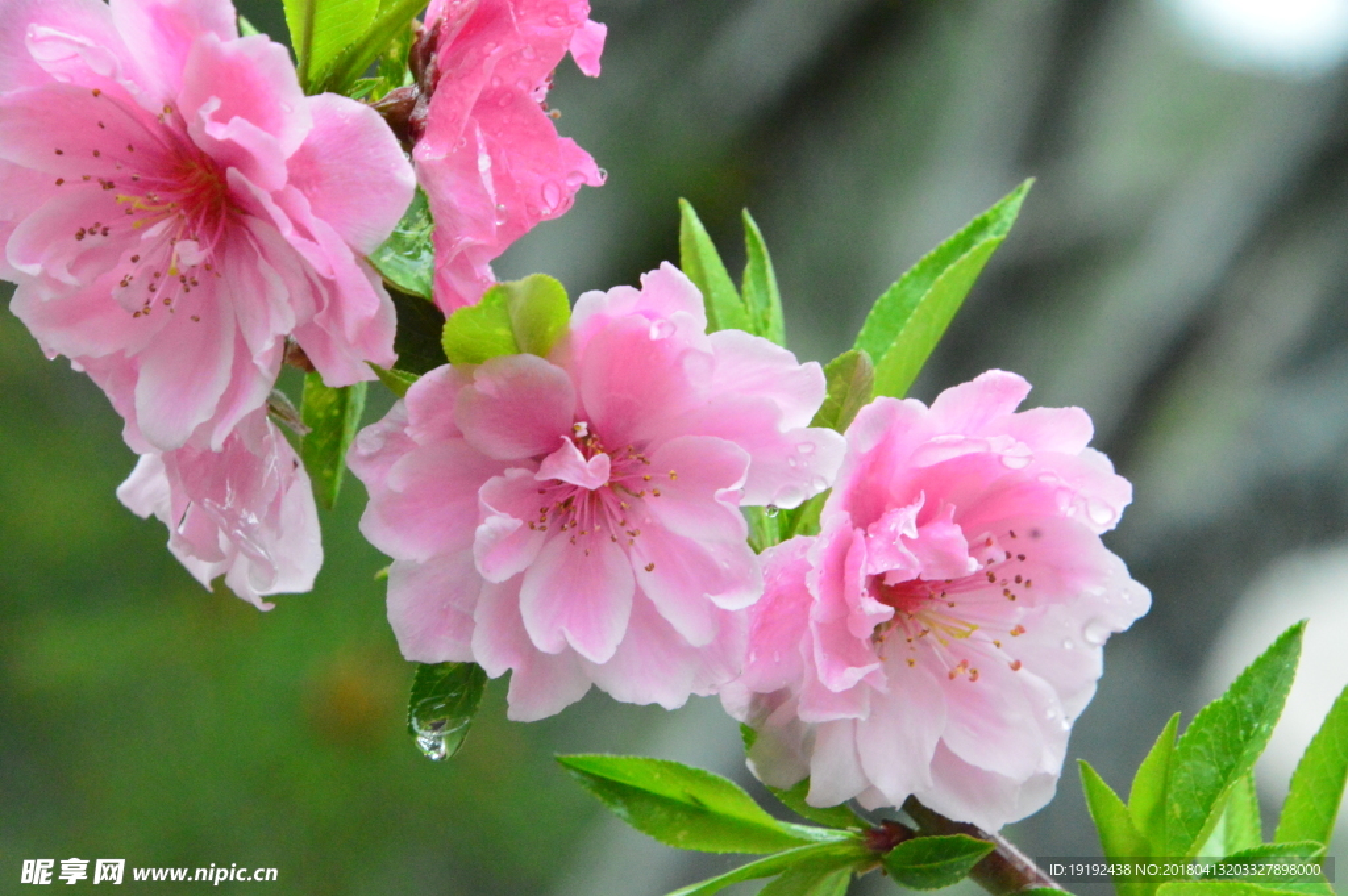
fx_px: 10382
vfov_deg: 4.9
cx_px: 674
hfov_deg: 7.4
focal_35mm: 278
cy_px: 448
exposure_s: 1/125
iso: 6400
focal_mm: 185
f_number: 18
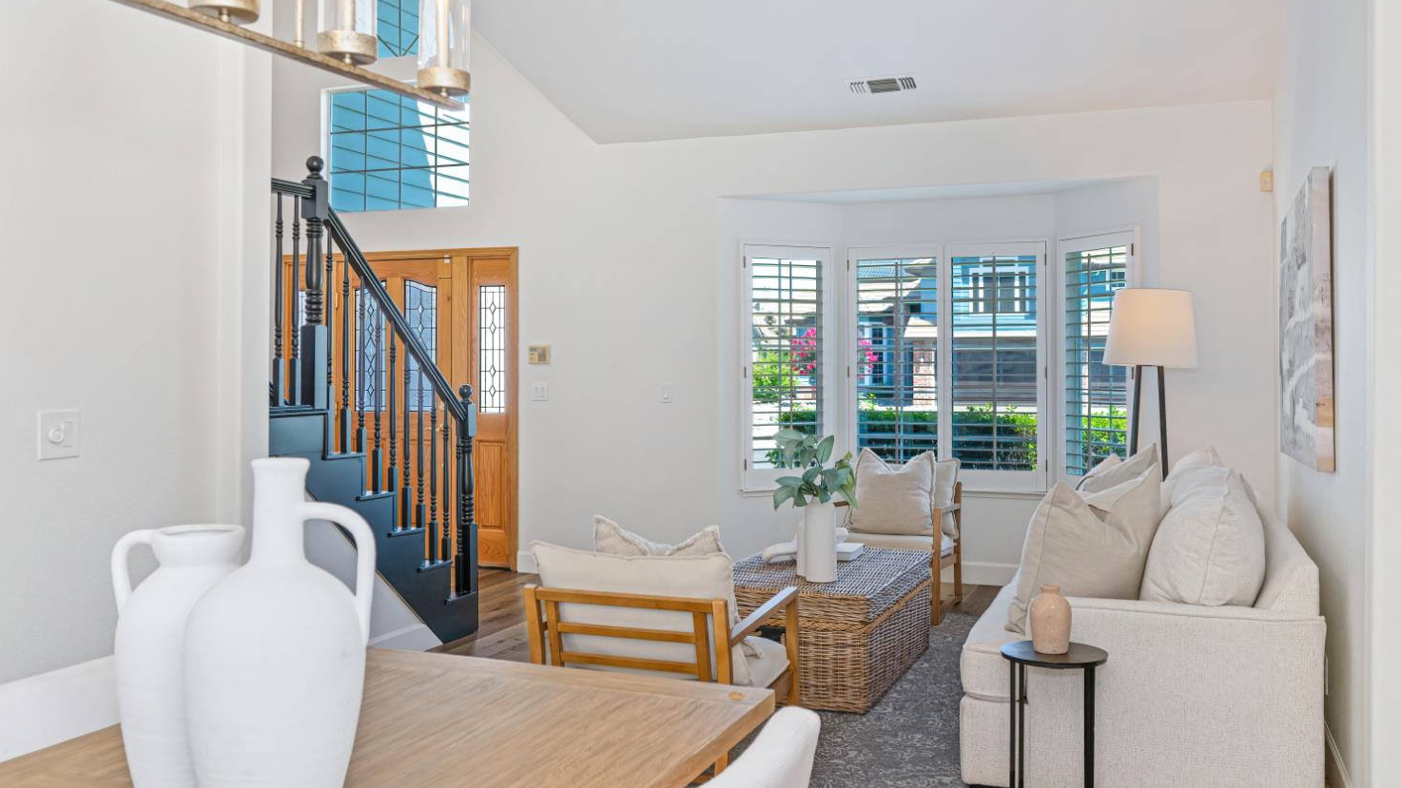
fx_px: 1189
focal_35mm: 32
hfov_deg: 61.0
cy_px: 391
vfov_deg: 36.7
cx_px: 708
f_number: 8
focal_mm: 30
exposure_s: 1/200
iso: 640
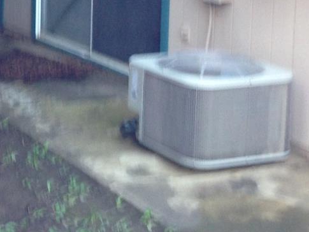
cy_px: -11
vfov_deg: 14.2
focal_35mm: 102
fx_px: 911
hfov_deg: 18.1
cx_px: -83
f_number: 2.4
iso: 80
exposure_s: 1/20
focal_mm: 4.12
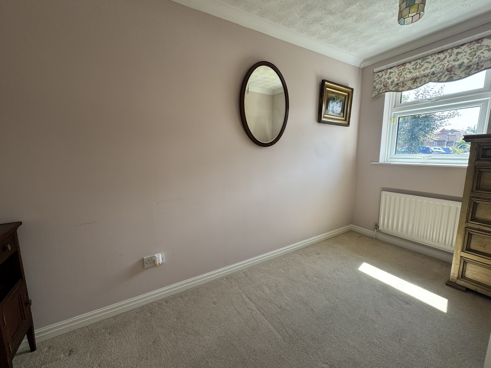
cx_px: 246
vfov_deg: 85.7
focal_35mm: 14
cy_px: 184
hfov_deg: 102.1
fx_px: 199
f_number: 2.2
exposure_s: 1/99
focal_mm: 2.22
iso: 50
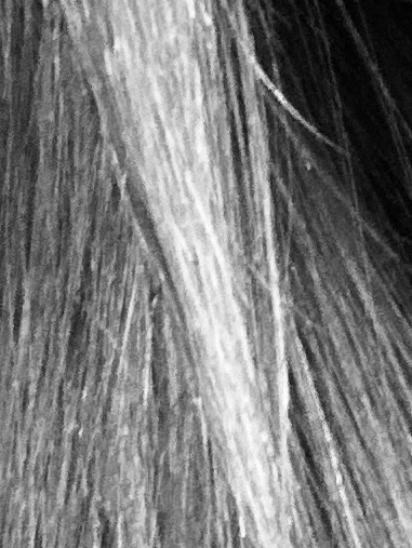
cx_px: 1002
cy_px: 152
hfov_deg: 7.2
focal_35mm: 195
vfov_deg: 10.1
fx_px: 3091
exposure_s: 1/30
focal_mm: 2.87
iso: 320
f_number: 2.2
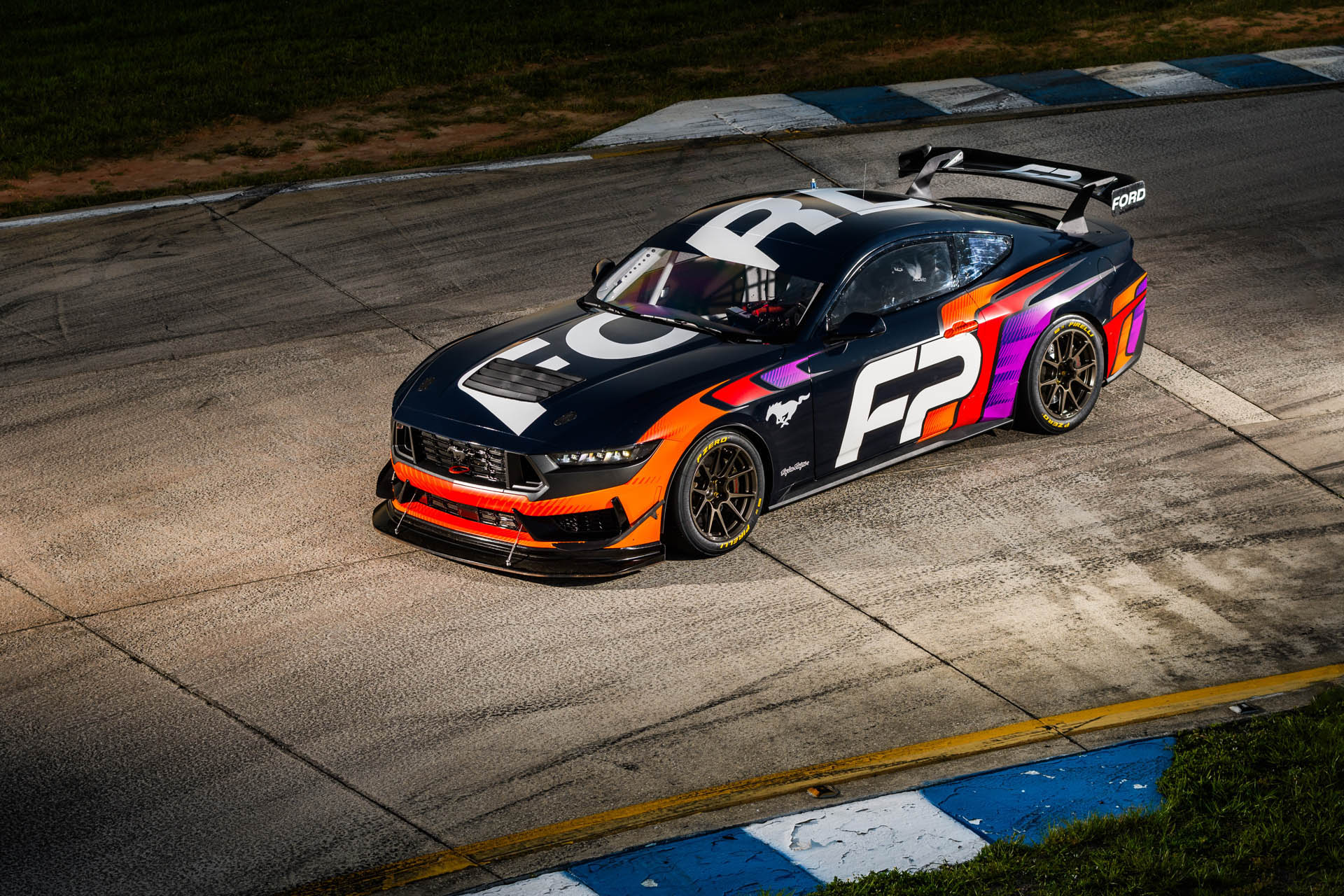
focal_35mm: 105
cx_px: 672
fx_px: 3920
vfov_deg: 13.0
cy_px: 448
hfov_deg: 19.5
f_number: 5.6
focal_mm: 70
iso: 100
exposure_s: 1/60
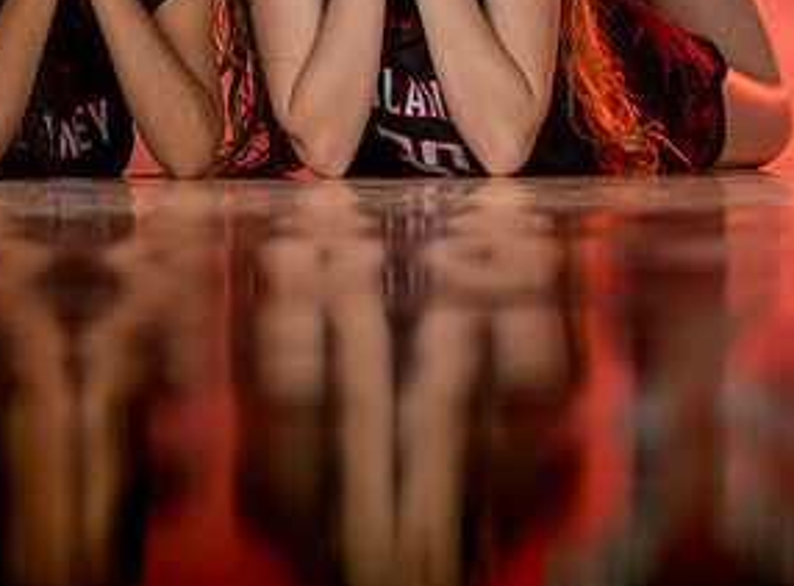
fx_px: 9874
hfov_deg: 4.6
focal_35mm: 433
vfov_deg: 3.4
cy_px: -47
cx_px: 302
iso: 80
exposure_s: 1/160
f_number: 6.3
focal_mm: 160
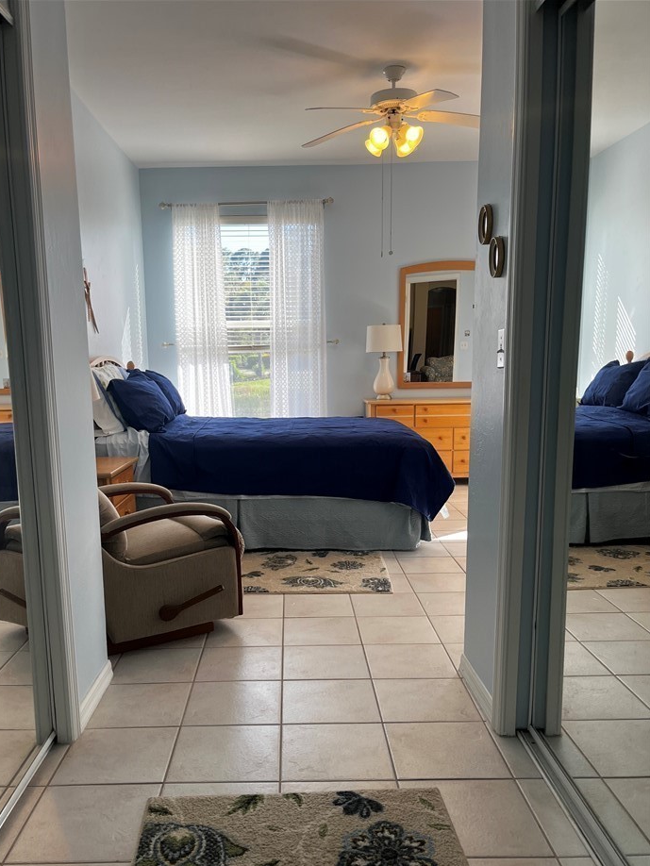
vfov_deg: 61.5
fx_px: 726
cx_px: 290
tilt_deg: -9.2
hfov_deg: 48.2
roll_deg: +1.9
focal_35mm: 29
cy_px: 482
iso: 50
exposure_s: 1/158
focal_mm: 5.1
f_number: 1.6
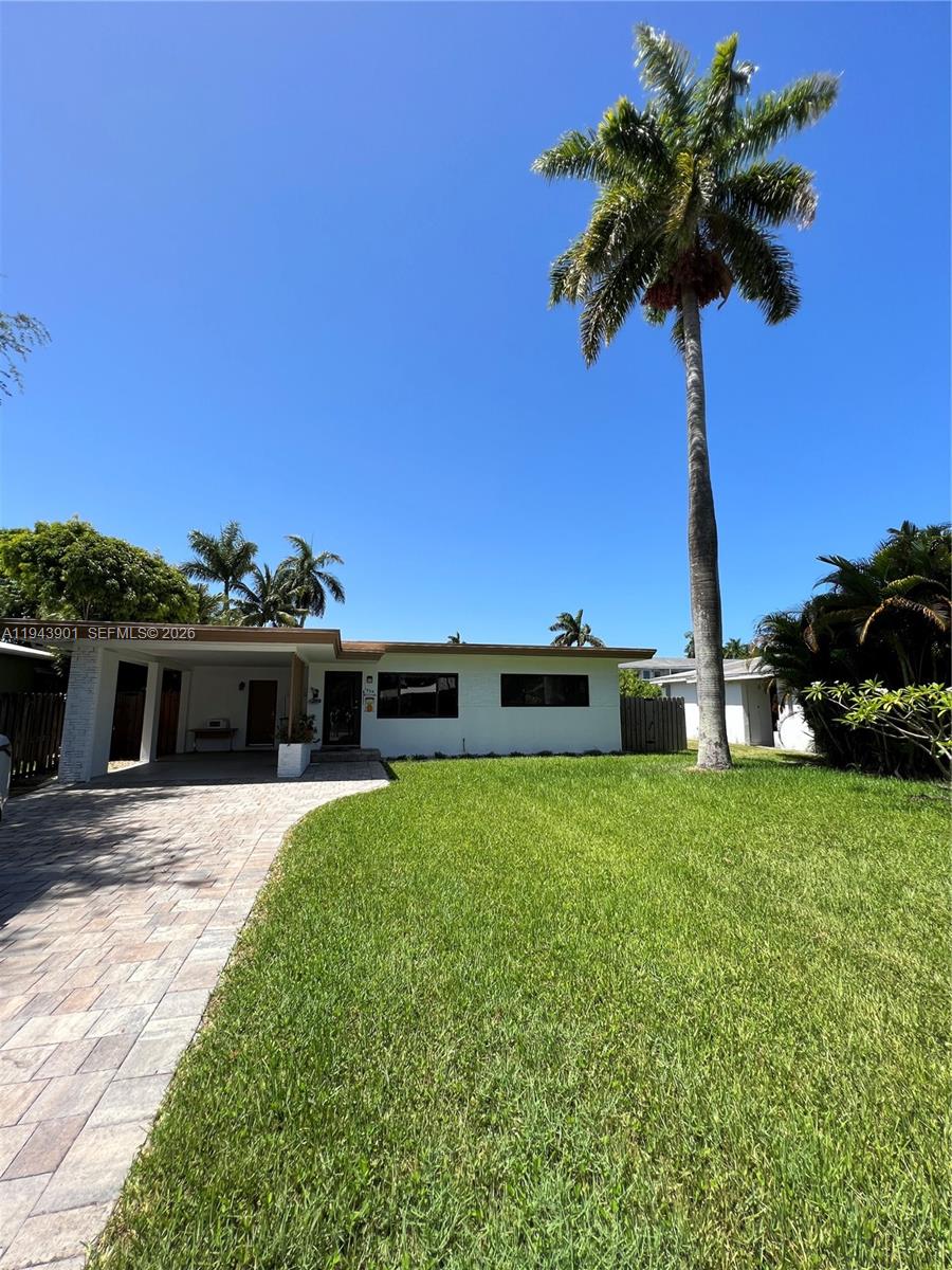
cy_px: 635
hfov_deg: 89.9
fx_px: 477
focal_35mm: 13
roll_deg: +0.5
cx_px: 476
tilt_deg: +8.2
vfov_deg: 106.2
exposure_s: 1/1468
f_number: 1.8
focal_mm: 1.57
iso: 32
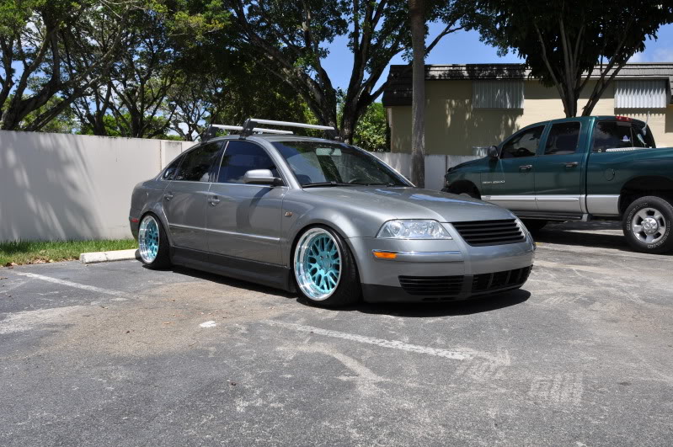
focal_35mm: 30
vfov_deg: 43.5
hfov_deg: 62.0
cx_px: 336
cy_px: 224
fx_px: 560
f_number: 9
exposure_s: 1/500
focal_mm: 20
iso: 200
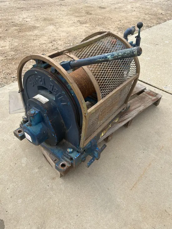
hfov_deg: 53.1
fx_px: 172
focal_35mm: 26
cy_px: 114
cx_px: 86
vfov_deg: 67.3
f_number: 1.5
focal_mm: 5.7
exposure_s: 1/1238
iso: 50
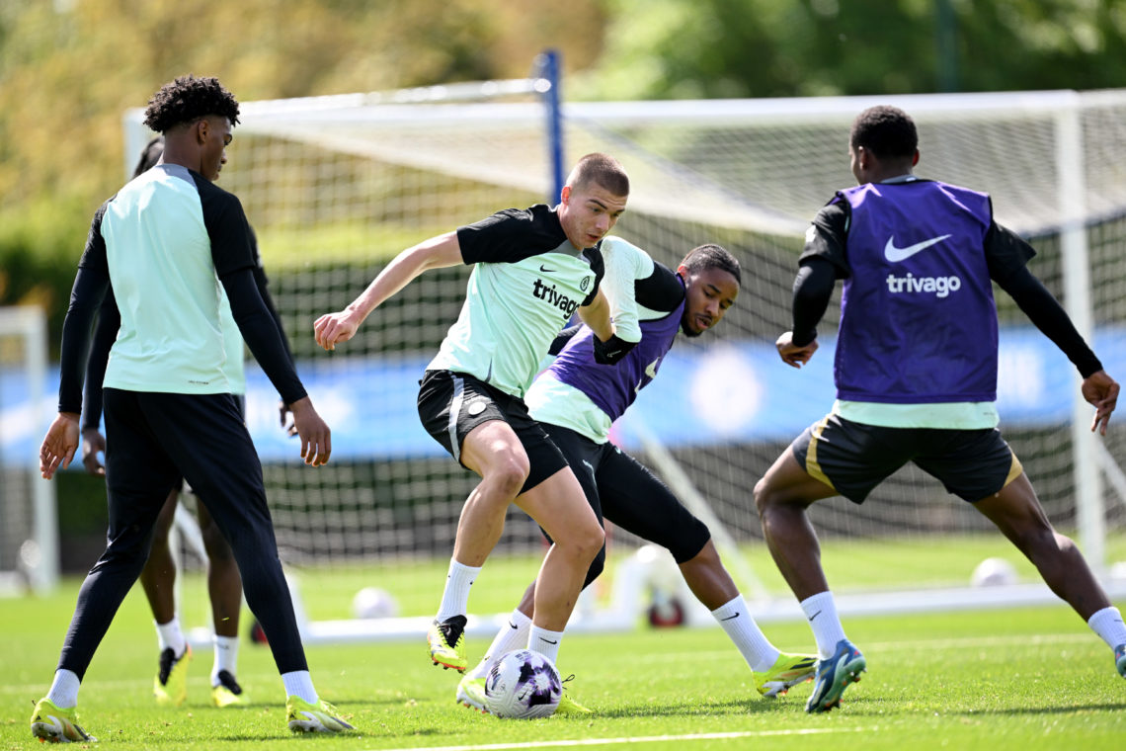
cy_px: 376
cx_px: 563
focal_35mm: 400
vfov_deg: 3.4
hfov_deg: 5.2
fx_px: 12510
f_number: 2.8
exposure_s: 1/4000
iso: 640
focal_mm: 400
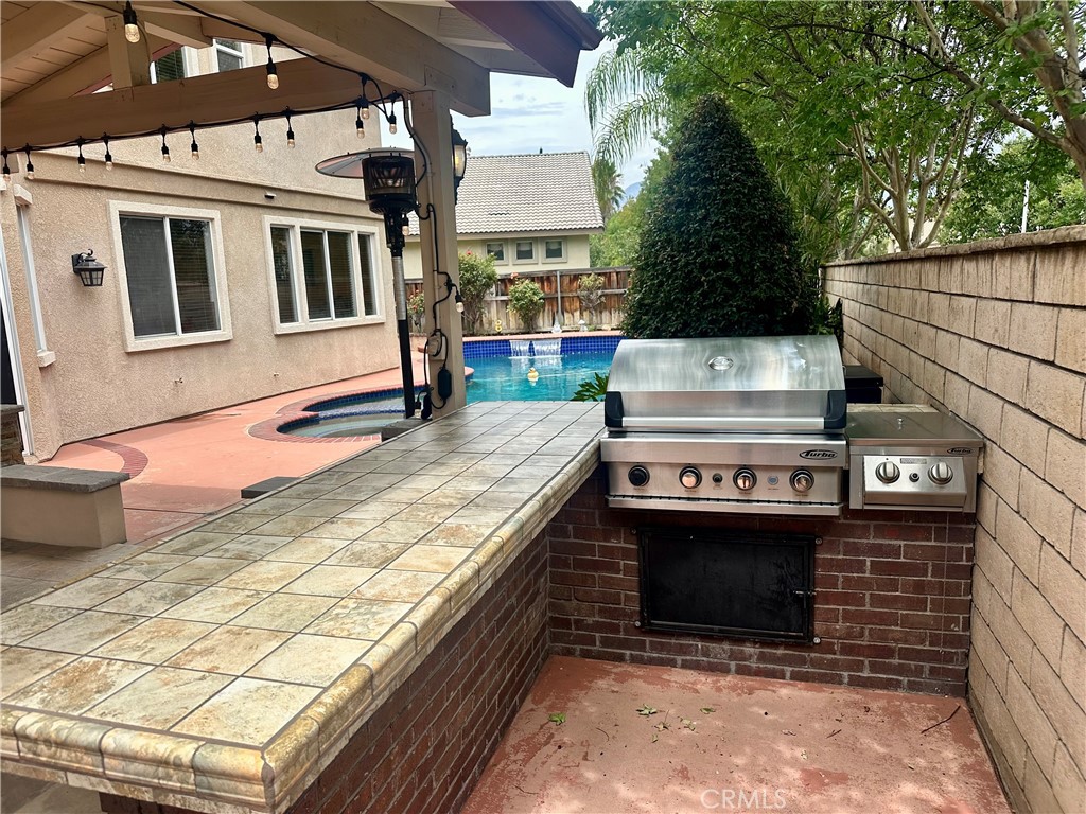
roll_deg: +2.4
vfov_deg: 56.8
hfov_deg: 71.6
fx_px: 753
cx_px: 543
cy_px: 407
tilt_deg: -9.2
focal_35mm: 24
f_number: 1.78
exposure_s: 1/2410
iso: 80
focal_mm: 6.86
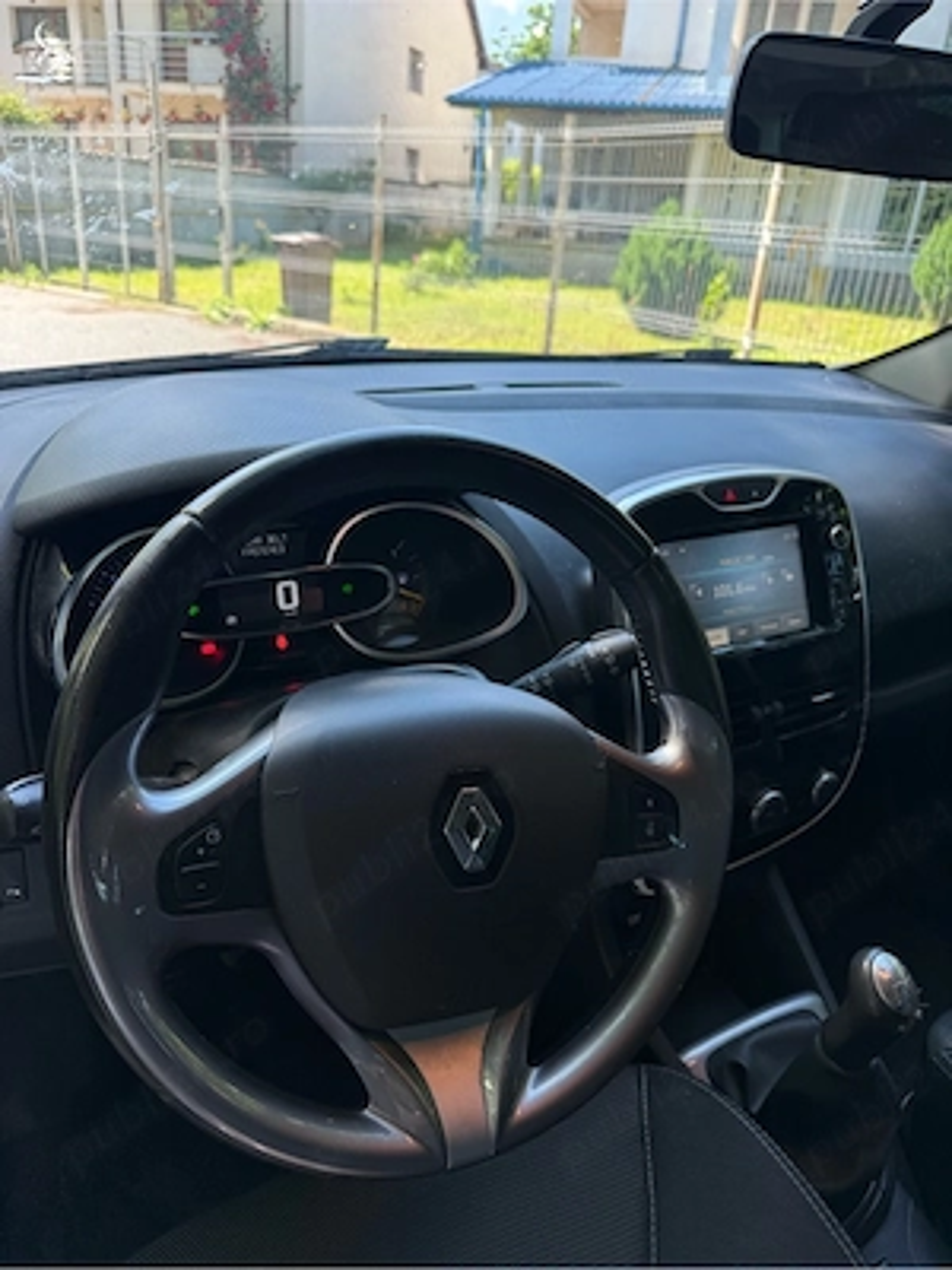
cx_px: 476
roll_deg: -4.8
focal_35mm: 24
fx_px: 880
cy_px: 635
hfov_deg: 56.8
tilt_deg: -25.5
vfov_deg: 71.6
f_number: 1.78
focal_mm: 6.76
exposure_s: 1/201
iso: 64
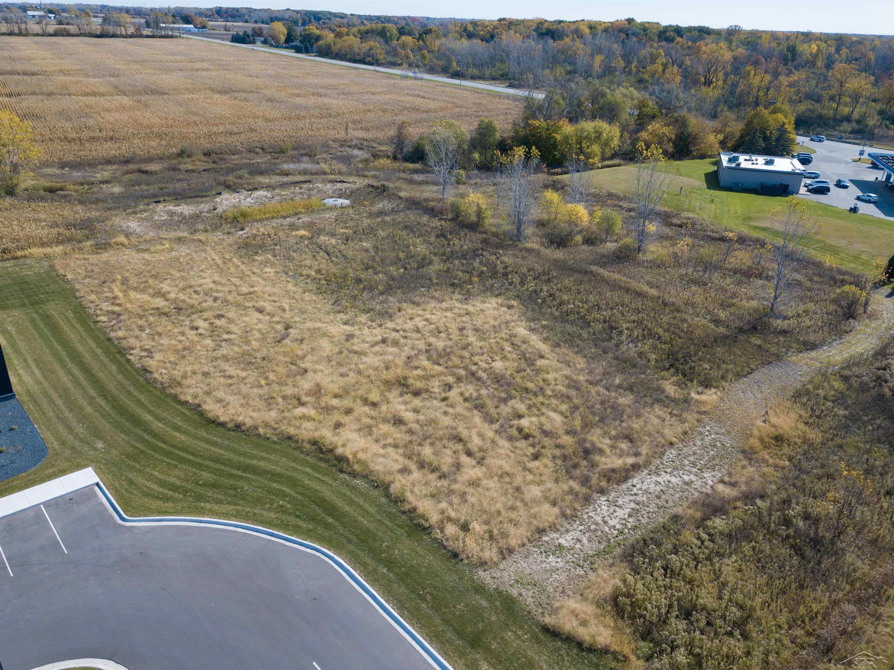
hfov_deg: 67.3
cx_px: 447
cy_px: 335
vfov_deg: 53.0
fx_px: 671
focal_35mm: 26
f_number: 2.2
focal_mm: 4.73
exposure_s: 1/640
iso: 100
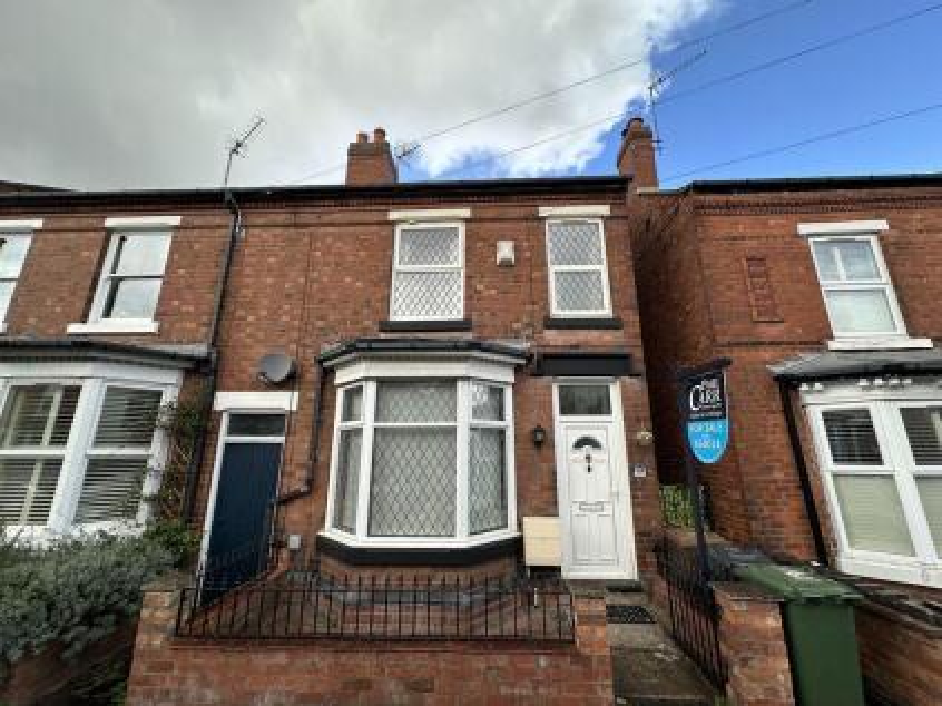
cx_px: 471
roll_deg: +0.9
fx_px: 381
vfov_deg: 85.6
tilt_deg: +14.5
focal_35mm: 14
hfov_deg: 102.1
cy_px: 353
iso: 40
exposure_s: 1/370
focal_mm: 2.22
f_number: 2.2
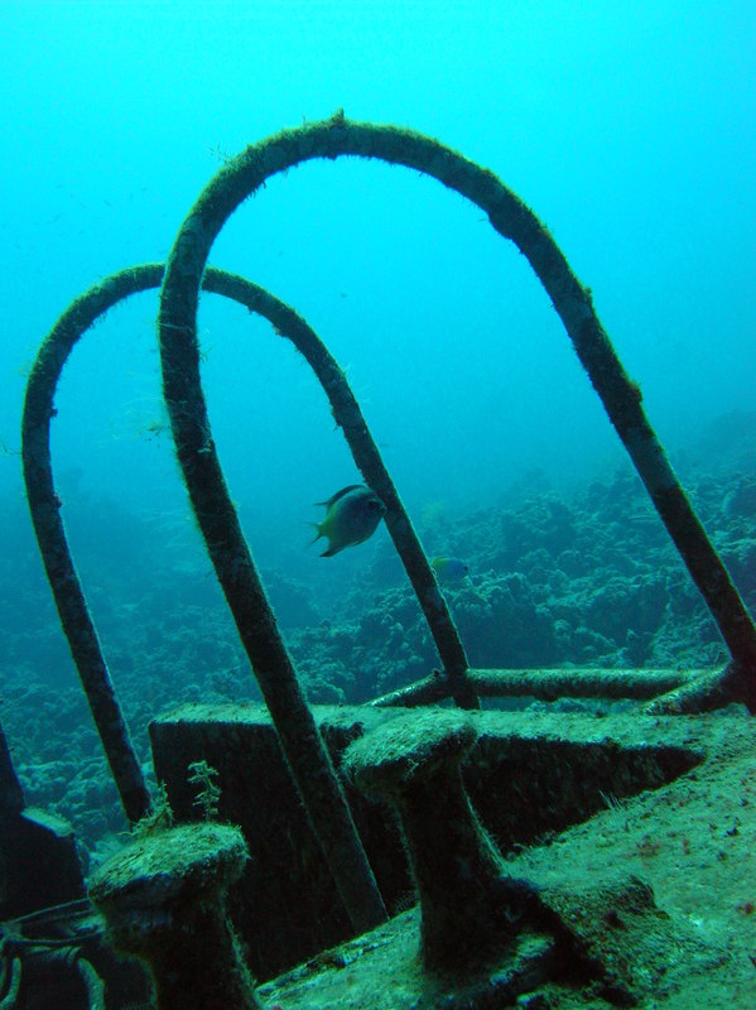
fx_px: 991
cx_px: 378
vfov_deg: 54.0
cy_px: 505
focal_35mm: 34
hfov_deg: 41.8
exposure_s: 1/106
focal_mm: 5.7
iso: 50
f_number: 4.9
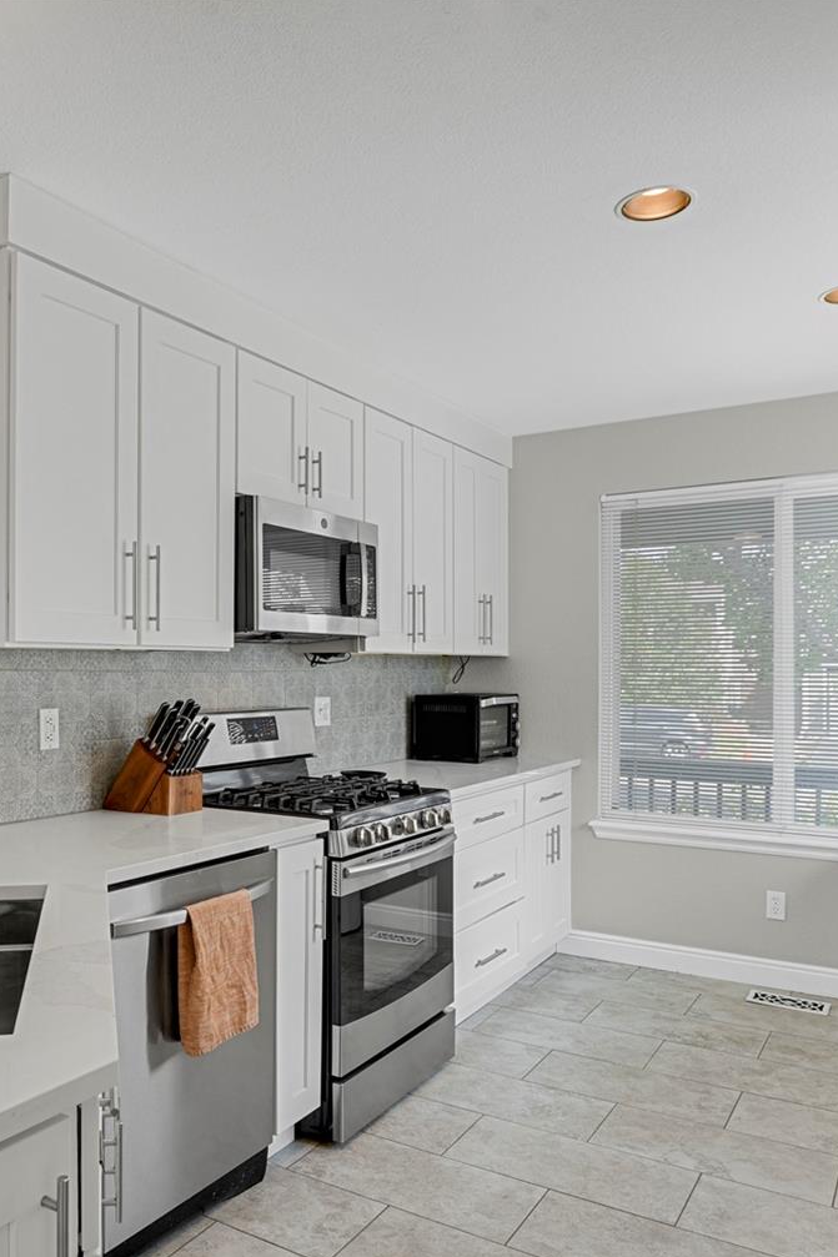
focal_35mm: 27
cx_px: 252
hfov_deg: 46.8
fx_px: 943
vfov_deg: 67.4
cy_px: 659
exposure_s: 1/1.25
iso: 250
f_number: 8
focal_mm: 17
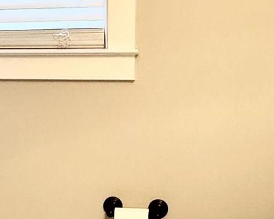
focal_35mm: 76
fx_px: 616
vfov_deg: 20.1
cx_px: 14
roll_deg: +1.4
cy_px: 144
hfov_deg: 24.2
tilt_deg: -13.3
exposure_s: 1/60
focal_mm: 2.22
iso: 200
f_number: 2.2
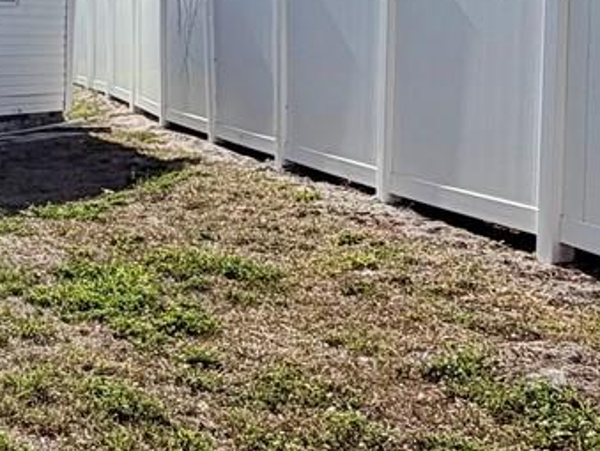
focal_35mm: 66
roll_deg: +0.8
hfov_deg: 25.9
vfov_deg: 21.6
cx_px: -140
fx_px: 1145
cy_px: 16
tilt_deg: +0.7
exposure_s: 1/2165
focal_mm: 2.22
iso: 20
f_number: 2.2
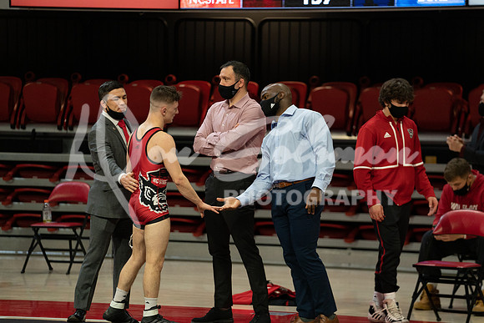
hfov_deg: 10.4
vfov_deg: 6.9
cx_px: 242
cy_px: 162
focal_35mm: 198
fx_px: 2662
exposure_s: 1/1000
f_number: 2.8
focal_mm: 198
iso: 3200
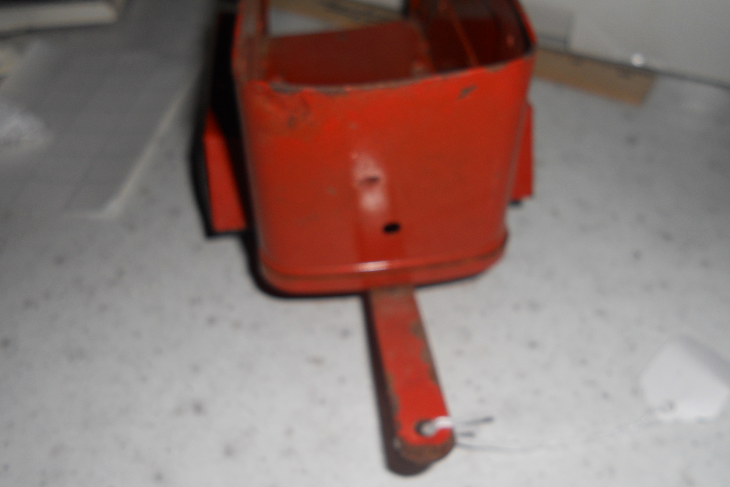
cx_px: 367
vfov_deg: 38.9
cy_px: 248
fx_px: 689
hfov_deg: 55.8
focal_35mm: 34
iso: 80
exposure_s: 1/25
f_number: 8.8
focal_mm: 5.8
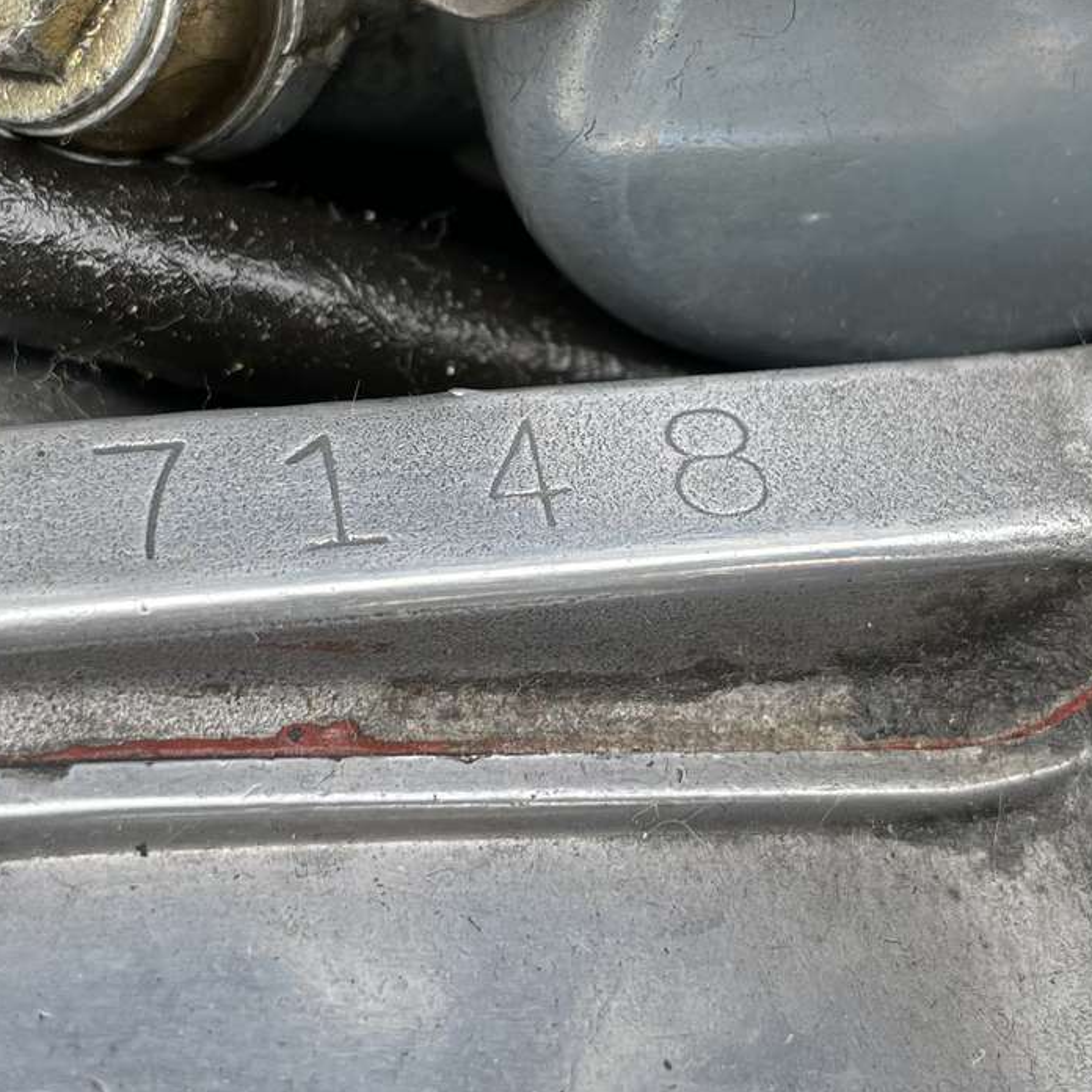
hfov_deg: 26.1
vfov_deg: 25.9
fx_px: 2356
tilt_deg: -43.7
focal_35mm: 66
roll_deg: -21.5
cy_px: 340
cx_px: 521
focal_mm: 4.2
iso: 32
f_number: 1.6
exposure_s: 1/387
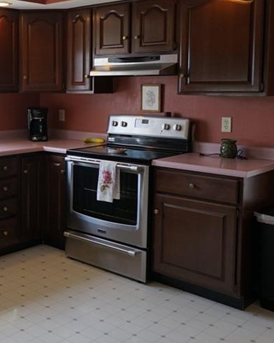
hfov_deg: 29.4
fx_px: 477
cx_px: -16
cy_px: 120
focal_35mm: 47
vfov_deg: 39.2
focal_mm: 16
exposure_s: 1/160
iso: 250
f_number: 4
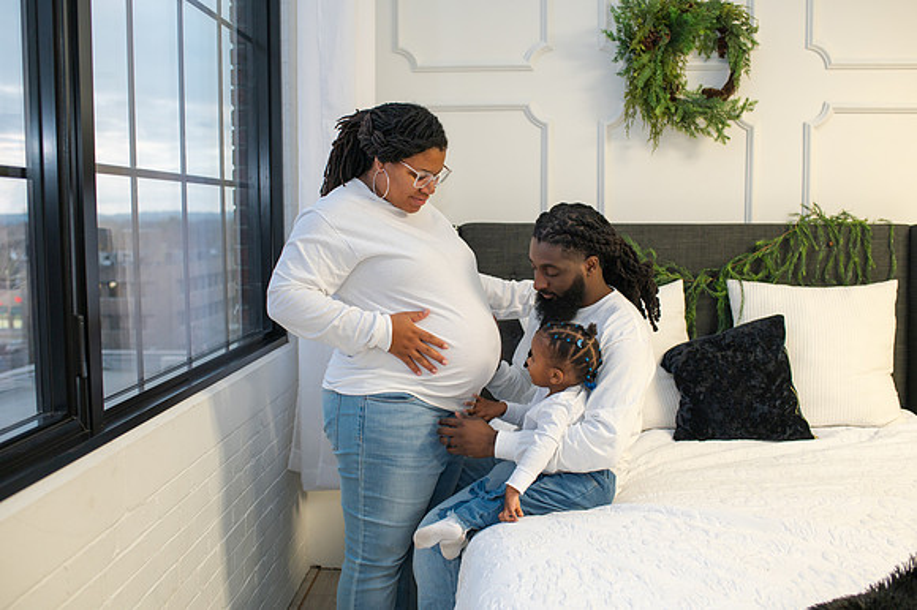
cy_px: 305
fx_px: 947
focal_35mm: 37
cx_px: 471
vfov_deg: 35.7
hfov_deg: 51.7
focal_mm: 35
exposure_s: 1/200
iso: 720
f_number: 3.5
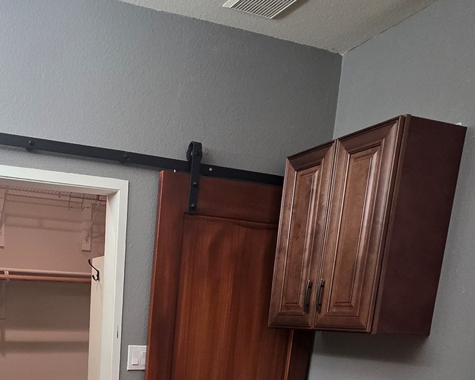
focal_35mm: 37
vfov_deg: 33.1
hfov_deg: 45.9
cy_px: 453
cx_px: 80
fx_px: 520
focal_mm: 2.2
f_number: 1.9
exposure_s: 1/120
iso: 250
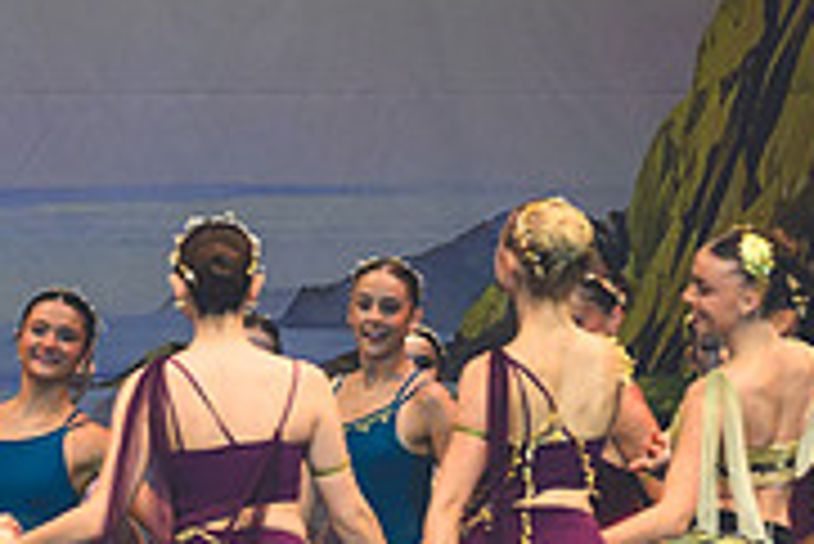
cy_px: 751
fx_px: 13555
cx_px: -85
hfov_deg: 3.4
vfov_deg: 2.3
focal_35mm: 599
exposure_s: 1/500
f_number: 2.8
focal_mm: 125
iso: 1000
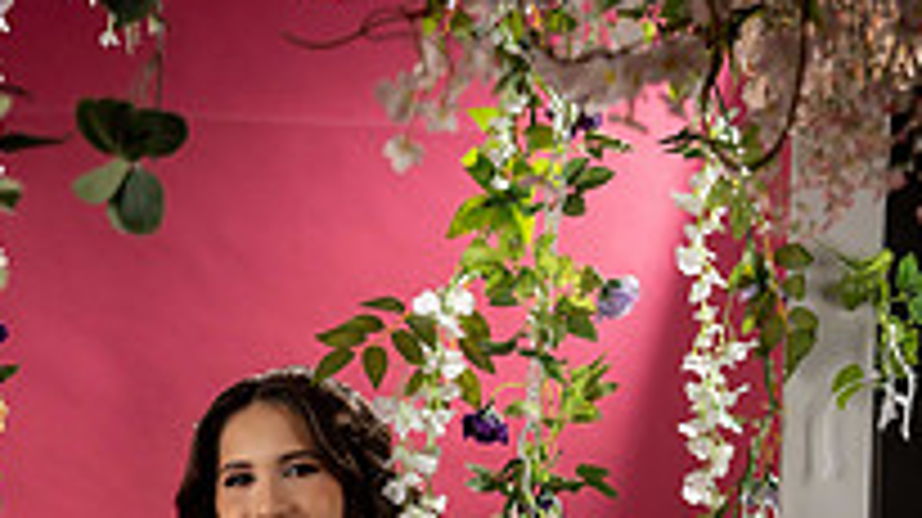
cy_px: 923
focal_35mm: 154
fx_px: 3763
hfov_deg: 13.9
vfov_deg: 7.6
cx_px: 306
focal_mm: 67
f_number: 3.5
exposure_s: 1/640
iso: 500
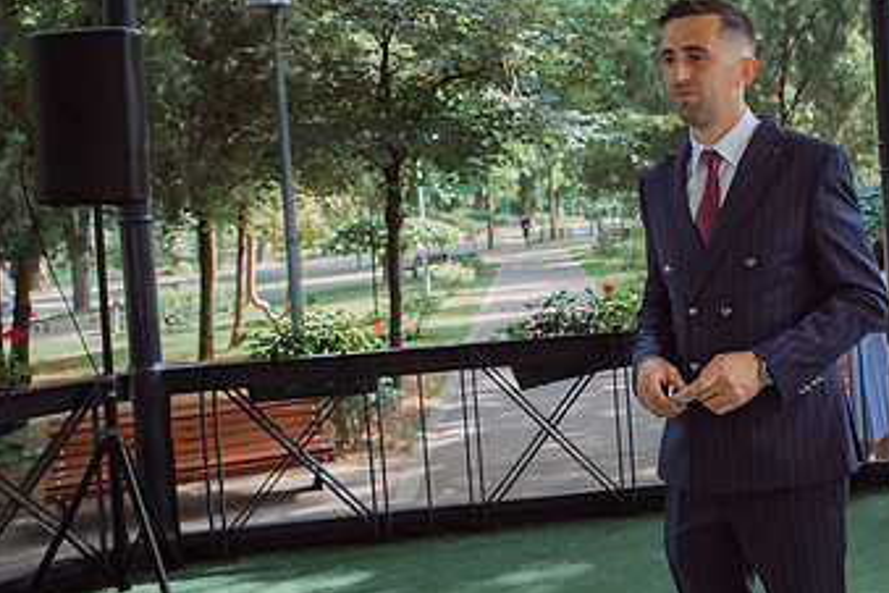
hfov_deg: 35.8
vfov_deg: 25.4
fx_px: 1309
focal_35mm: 53
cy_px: 190
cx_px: 758
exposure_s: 1/320
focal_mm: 31
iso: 500
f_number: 3.5
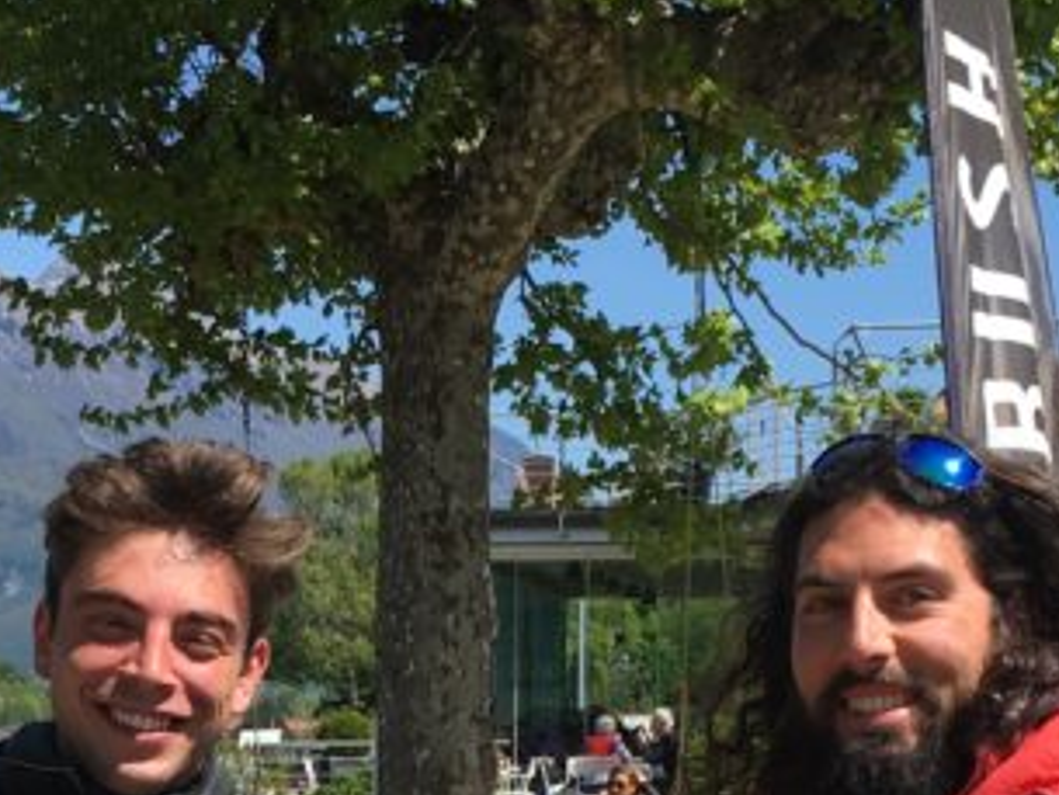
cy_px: 1111
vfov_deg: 14.7
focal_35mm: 95
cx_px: 427
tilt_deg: -5.4
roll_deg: -0.1
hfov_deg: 20.6
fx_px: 2907
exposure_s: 1/1115
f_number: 2.2
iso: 25
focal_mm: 4.15
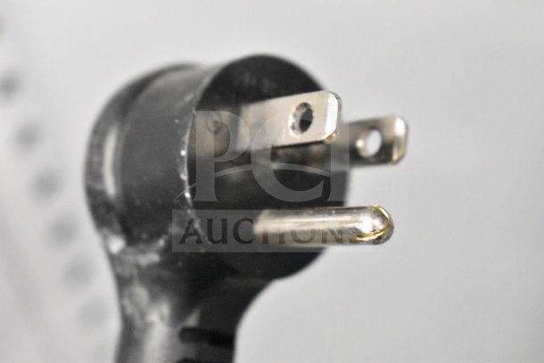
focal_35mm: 82
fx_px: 1247
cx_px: 272
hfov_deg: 24.6
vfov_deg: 16.6
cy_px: 182
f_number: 5.6
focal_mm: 55
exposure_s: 1/100
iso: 16000
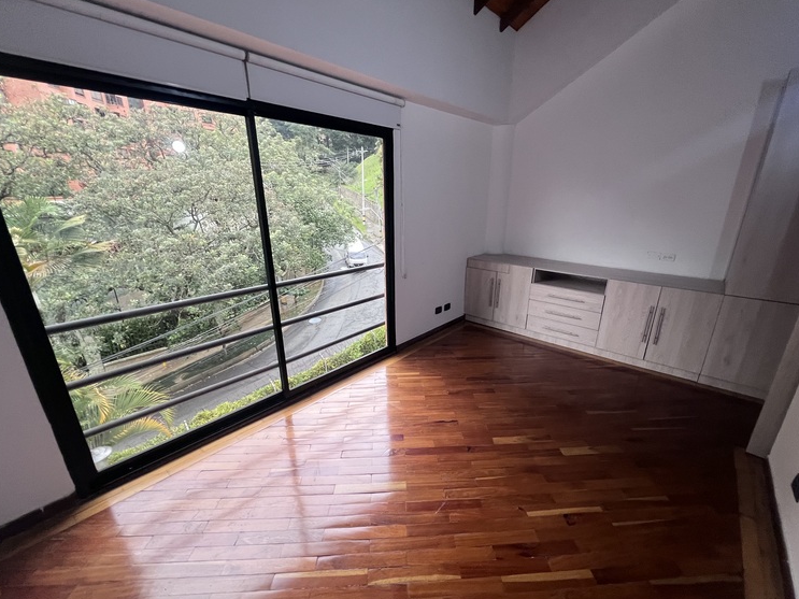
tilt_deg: -19.5
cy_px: 316
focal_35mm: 14
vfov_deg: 85.6
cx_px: 415
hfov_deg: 102.0
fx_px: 323
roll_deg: +0.5
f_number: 1.8
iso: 200
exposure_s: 1/99
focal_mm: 1.57
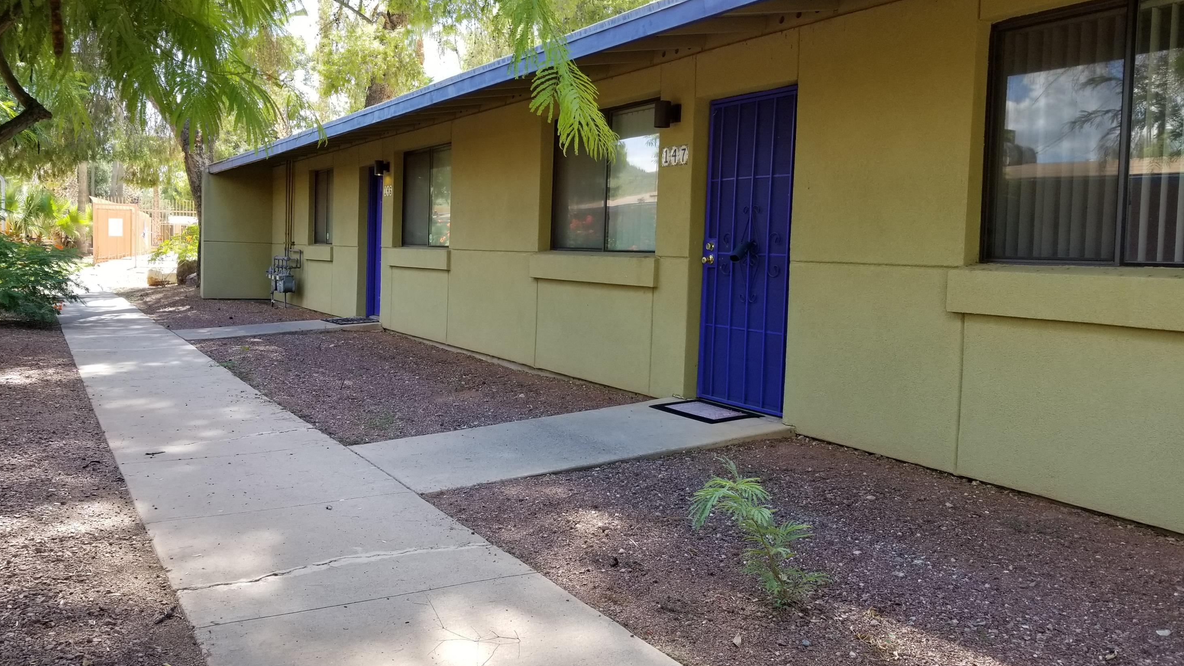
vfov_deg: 40.2
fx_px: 910
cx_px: 587
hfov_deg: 66.1
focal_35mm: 29
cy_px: 312
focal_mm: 4.25
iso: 50
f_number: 1.7
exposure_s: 1/297
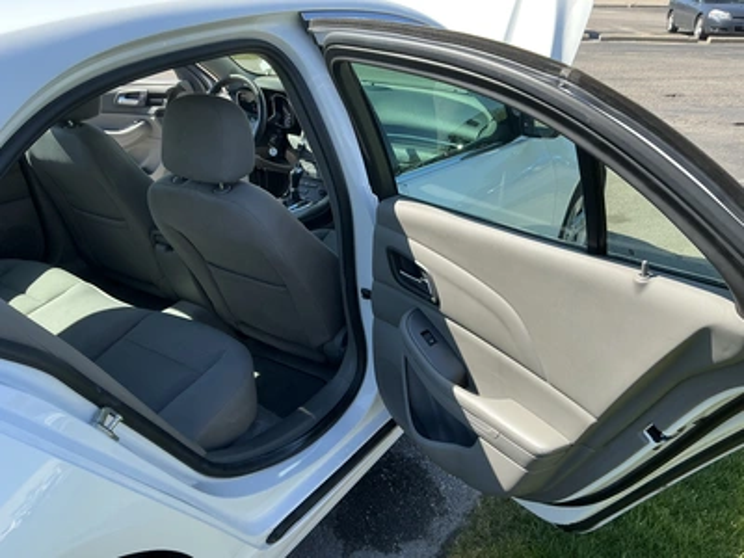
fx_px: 602
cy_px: 279
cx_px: 372
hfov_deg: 63.4
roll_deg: +0.4
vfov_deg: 49.7
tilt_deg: -22.3
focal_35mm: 28
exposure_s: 1/428
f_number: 1.8
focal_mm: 3
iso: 25
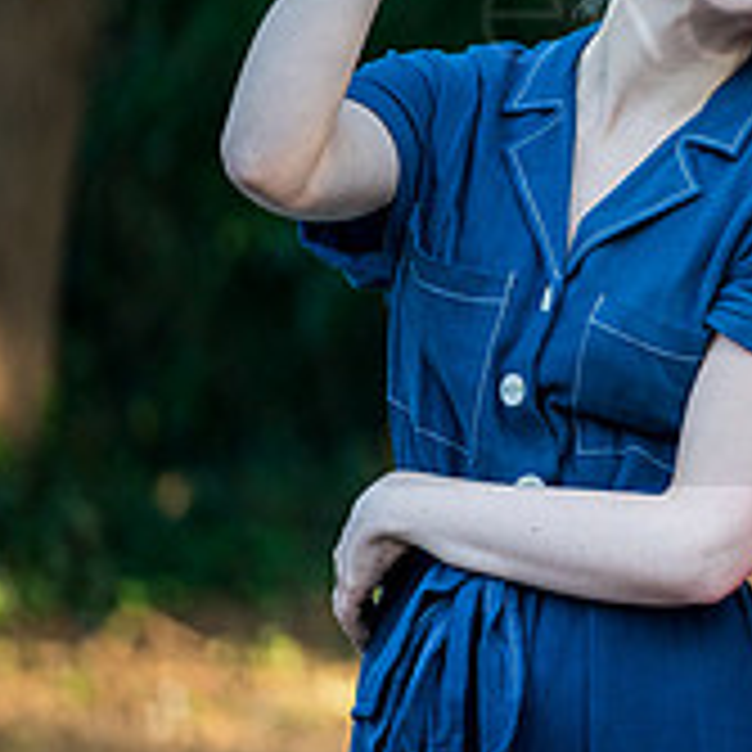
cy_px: 117
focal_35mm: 522
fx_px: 12830
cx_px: 1335
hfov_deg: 3.3
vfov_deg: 3.4
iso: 200
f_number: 2.8
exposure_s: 1/160
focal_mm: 158
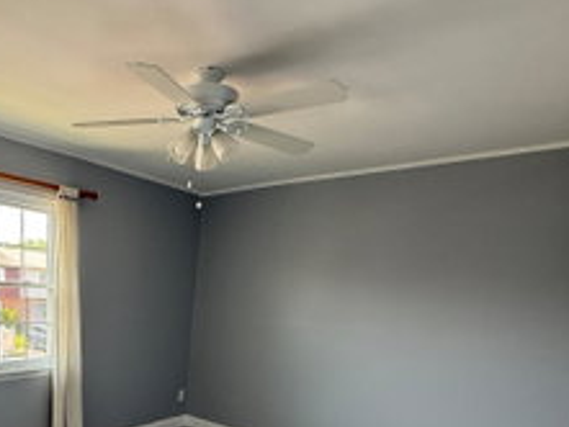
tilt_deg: -13.1
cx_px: 143
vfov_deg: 46.0
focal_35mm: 27
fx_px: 444
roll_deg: -3.3
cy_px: 391
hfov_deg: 61.7
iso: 125
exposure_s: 1/99
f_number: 2.2
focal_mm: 2.22
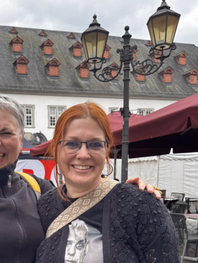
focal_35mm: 42
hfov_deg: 33.3
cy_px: 210
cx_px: 38
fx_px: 320
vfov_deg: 42.8
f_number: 1.78
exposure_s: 1/124
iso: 50
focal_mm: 6.76
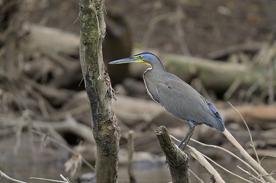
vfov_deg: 1.8
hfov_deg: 2.8
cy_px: 92
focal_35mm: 750
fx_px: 5747
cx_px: 138
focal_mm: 500
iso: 450
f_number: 5.6
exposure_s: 1/250
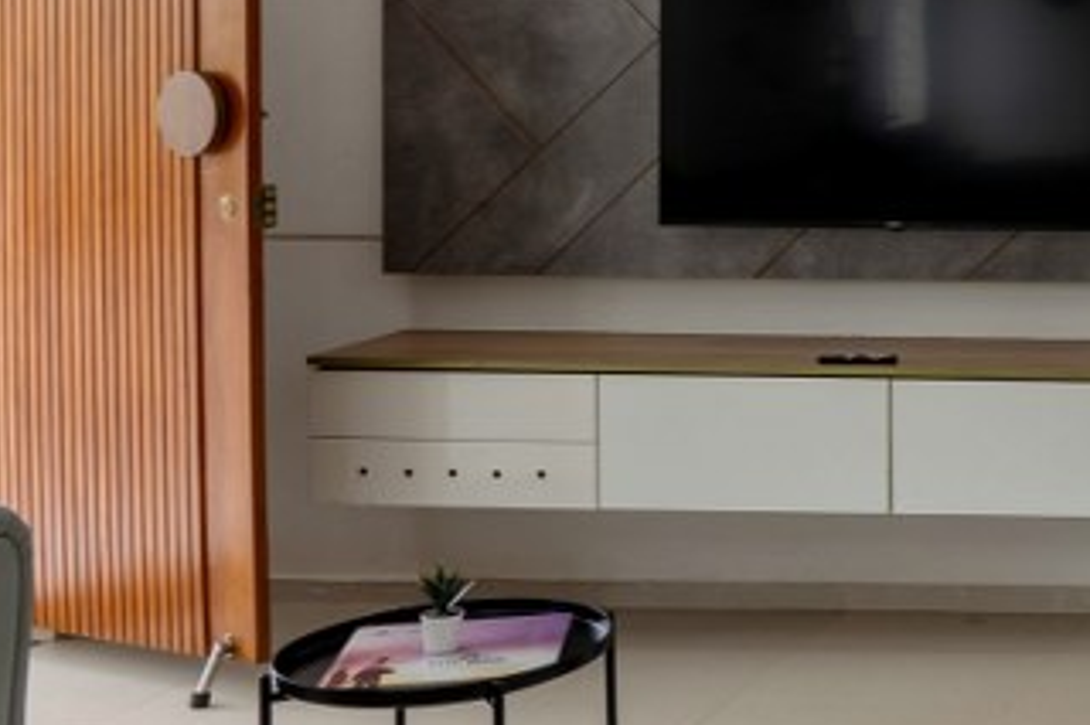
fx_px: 1937
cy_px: 70
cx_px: 1615
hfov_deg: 24.7
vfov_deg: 20.8
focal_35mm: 64
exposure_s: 1/800
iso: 100
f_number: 5
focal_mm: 16
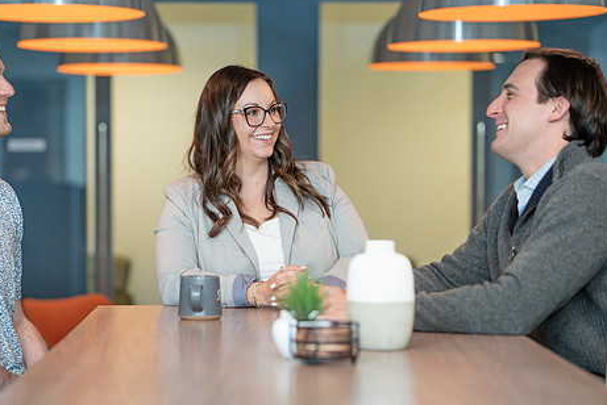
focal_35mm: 112
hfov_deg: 18.2
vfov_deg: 12.2
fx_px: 1890
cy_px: 215
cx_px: 242
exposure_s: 1/250
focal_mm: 85
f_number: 2.2
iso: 200
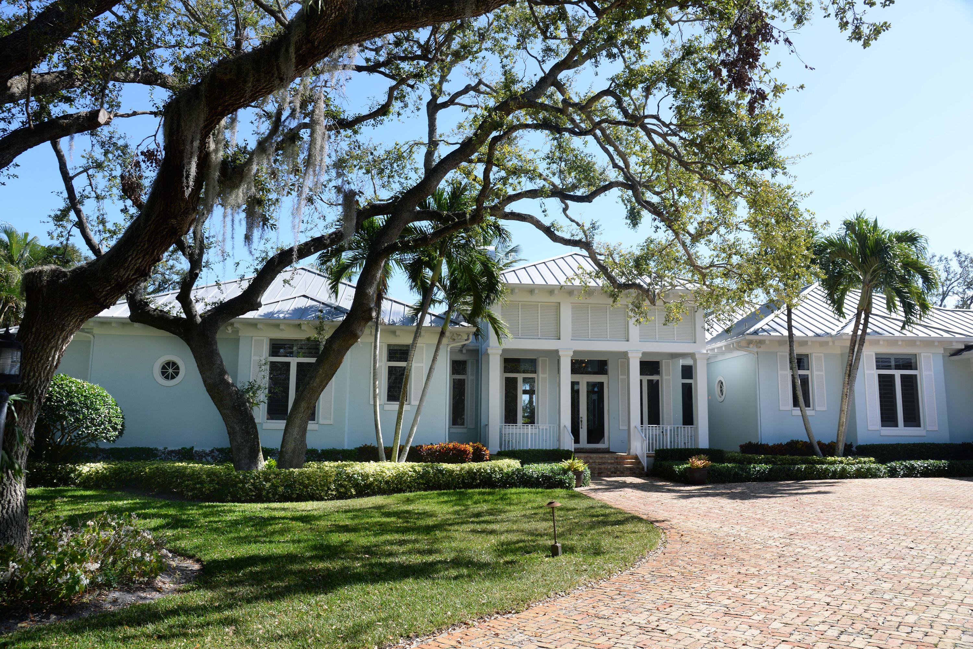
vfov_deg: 48.0
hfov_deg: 67.4
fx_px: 730
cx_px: 486
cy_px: 324
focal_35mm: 27
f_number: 9
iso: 125
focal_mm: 27
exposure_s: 1/160
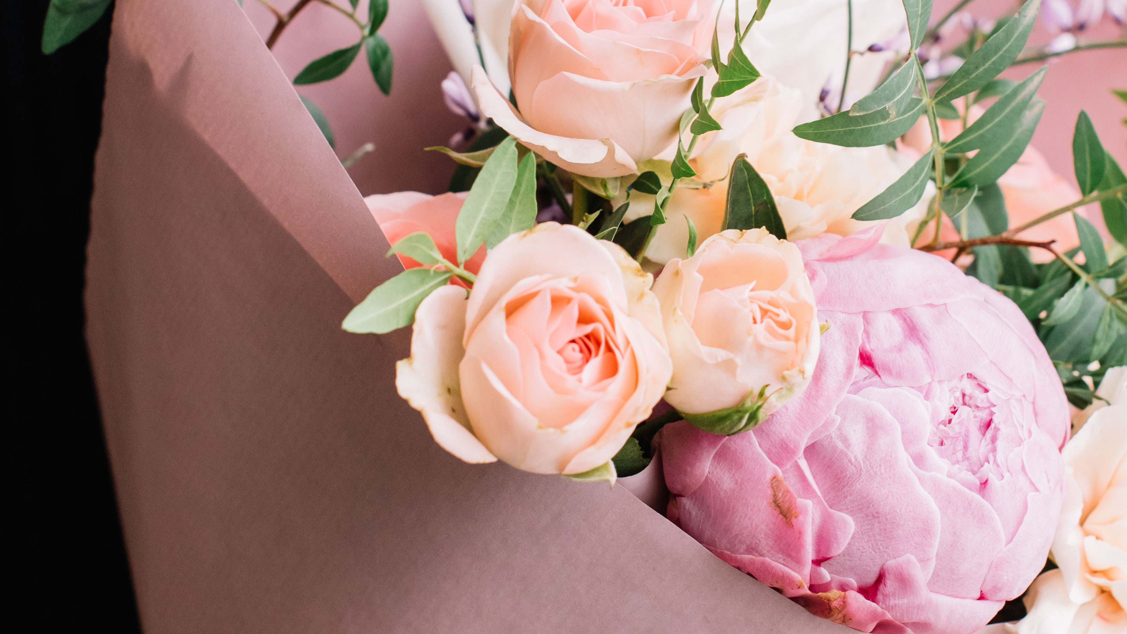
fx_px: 3526
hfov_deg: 18.1
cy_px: 100
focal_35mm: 118
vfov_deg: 10.2
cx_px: 752
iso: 800
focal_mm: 50
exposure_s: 1/160
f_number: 5
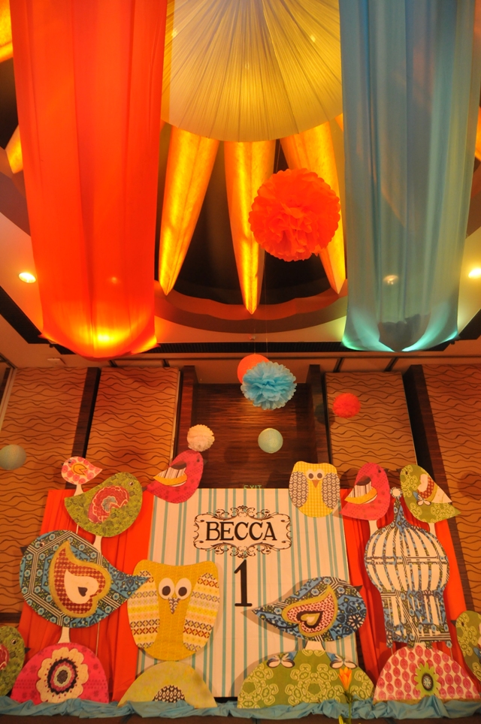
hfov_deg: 59.4
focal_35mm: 21
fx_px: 422
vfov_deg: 81.3
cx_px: 240
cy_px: 362
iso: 1000
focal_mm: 14
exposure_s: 1/60
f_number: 4
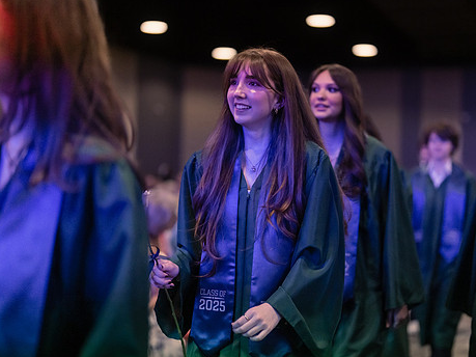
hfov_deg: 29.3
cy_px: 159
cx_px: 280
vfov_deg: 22.2
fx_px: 907
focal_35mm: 66
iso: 1250
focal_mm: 50
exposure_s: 1/500
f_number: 1.2
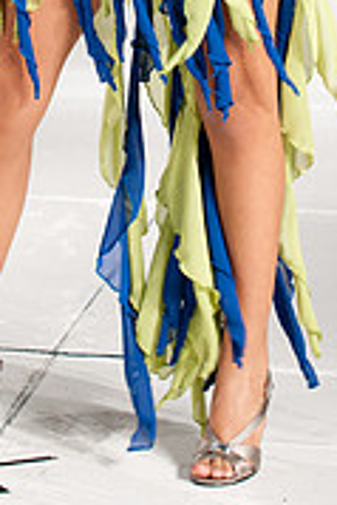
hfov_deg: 7.8
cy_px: -128
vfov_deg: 11.3
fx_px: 2480
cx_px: 108
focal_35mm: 177
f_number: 5
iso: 200
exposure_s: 1/125
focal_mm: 70
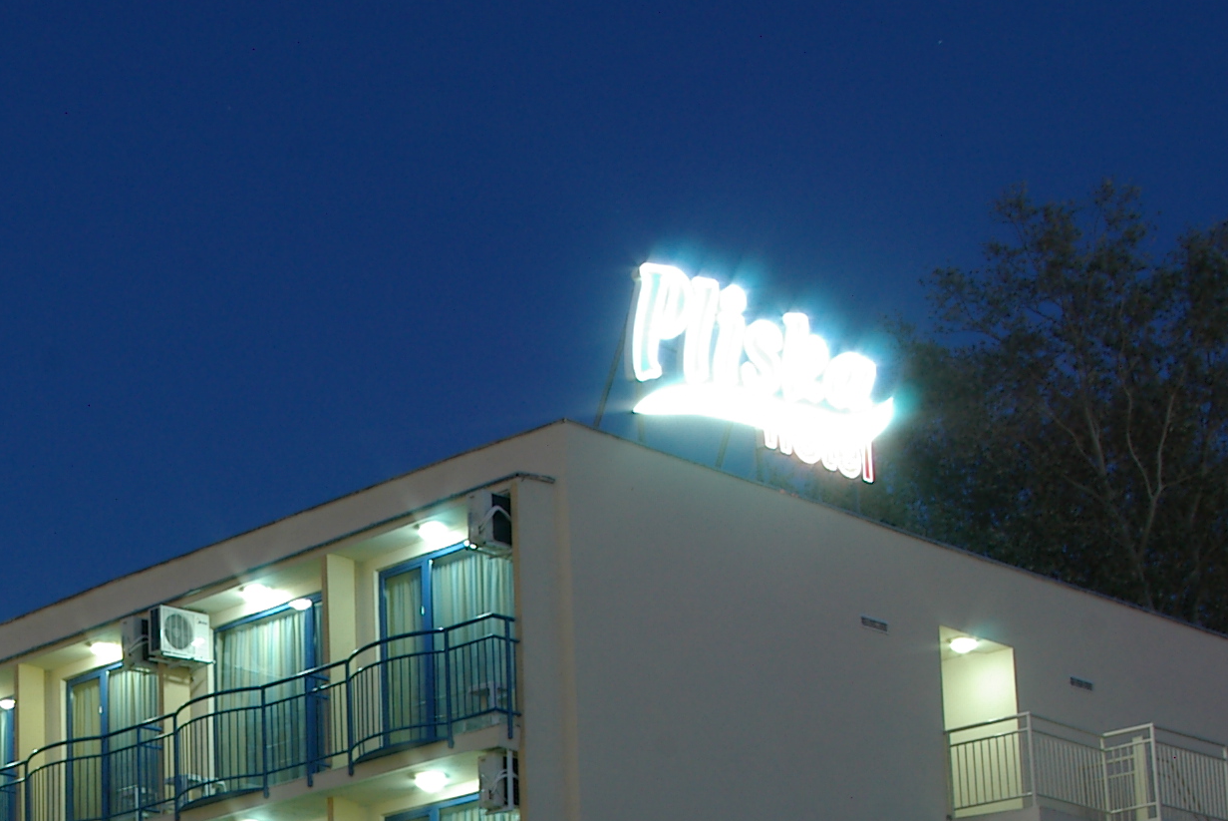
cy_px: 988
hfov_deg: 23.4
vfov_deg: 15.6
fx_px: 2874
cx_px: 90
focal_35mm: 84
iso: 200
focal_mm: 23
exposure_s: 10
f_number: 11
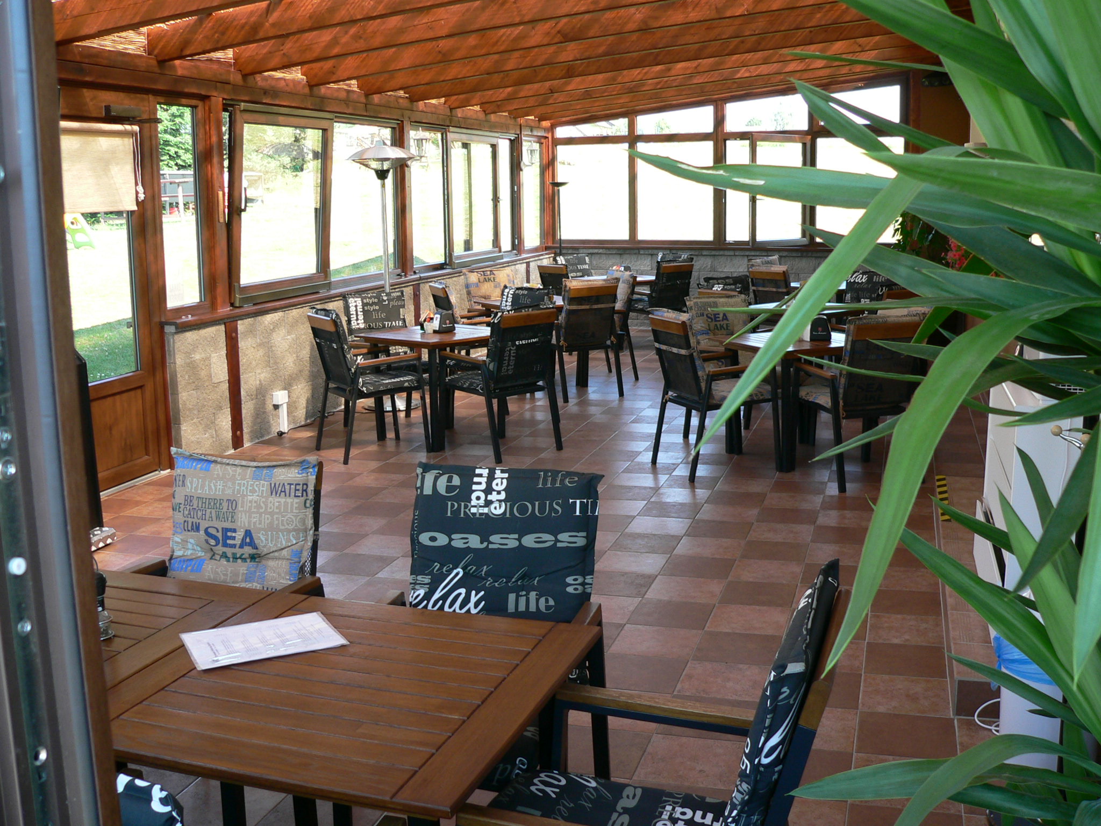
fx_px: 1145
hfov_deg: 51.4
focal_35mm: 36
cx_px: 550
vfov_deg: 39.7
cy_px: 413
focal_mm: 6
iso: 80
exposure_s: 1/60
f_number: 2.8
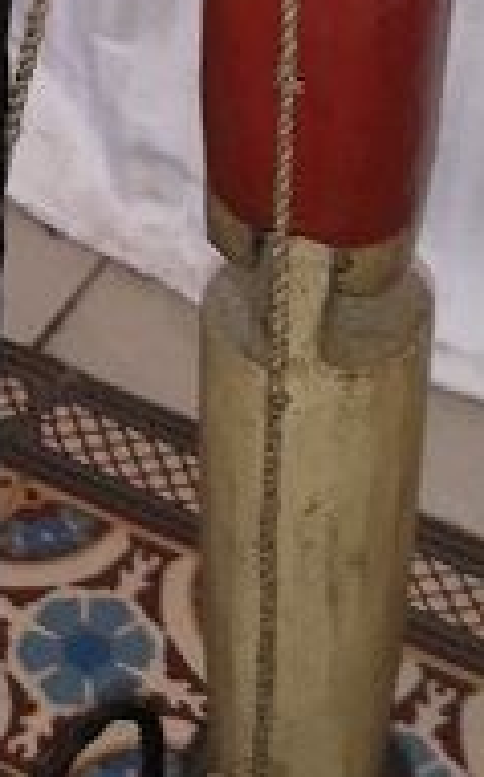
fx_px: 3152
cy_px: -586
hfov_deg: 8.8
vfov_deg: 12.9
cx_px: 159
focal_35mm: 149
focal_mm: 3.95
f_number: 1.8
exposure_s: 1/33.3
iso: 200
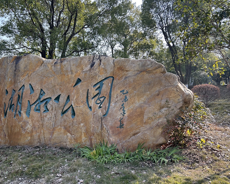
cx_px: 104
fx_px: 218
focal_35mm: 32
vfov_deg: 45.8
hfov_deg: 55.6
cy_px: 95
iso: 50
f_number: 1.5
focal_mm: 5.7
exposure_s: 1/738
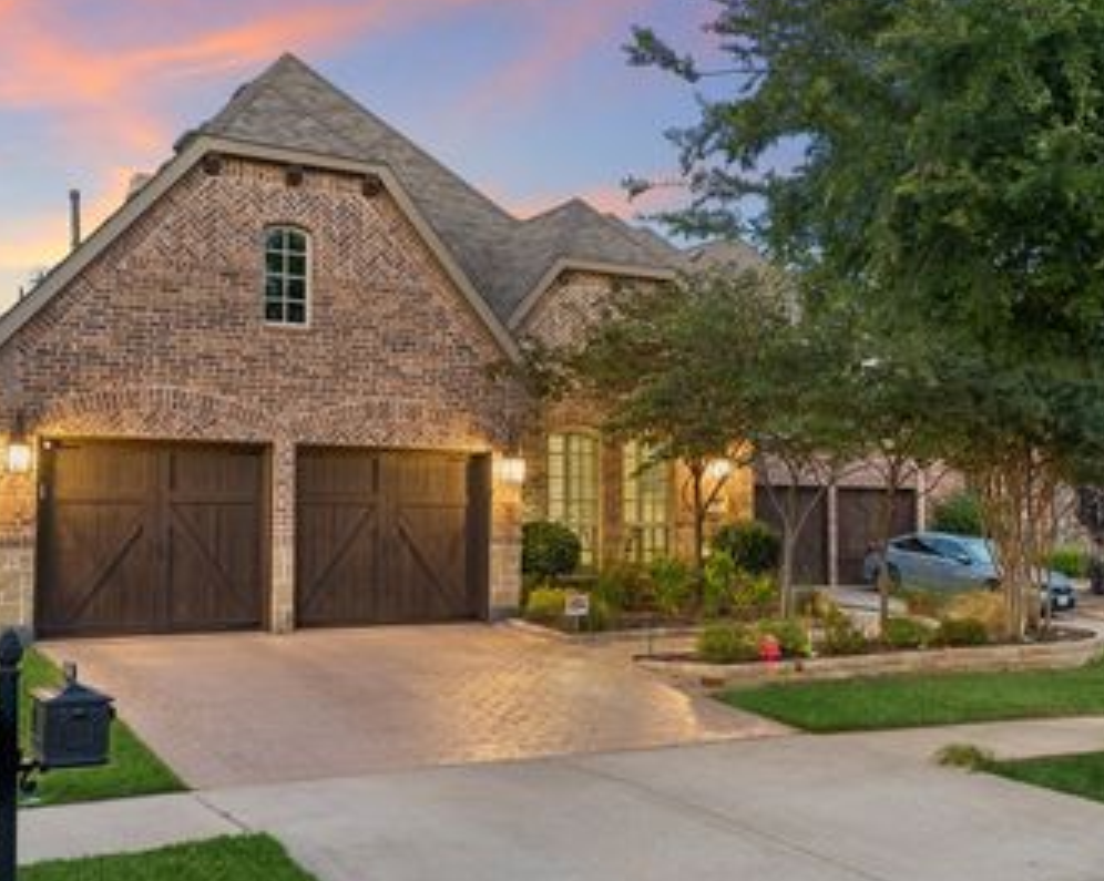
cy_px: 454
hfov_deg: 44.7
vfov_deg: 36.4
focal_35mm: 41
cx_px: 632
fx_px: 1338
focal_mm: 29
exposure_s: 2.5
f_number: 8
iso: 100
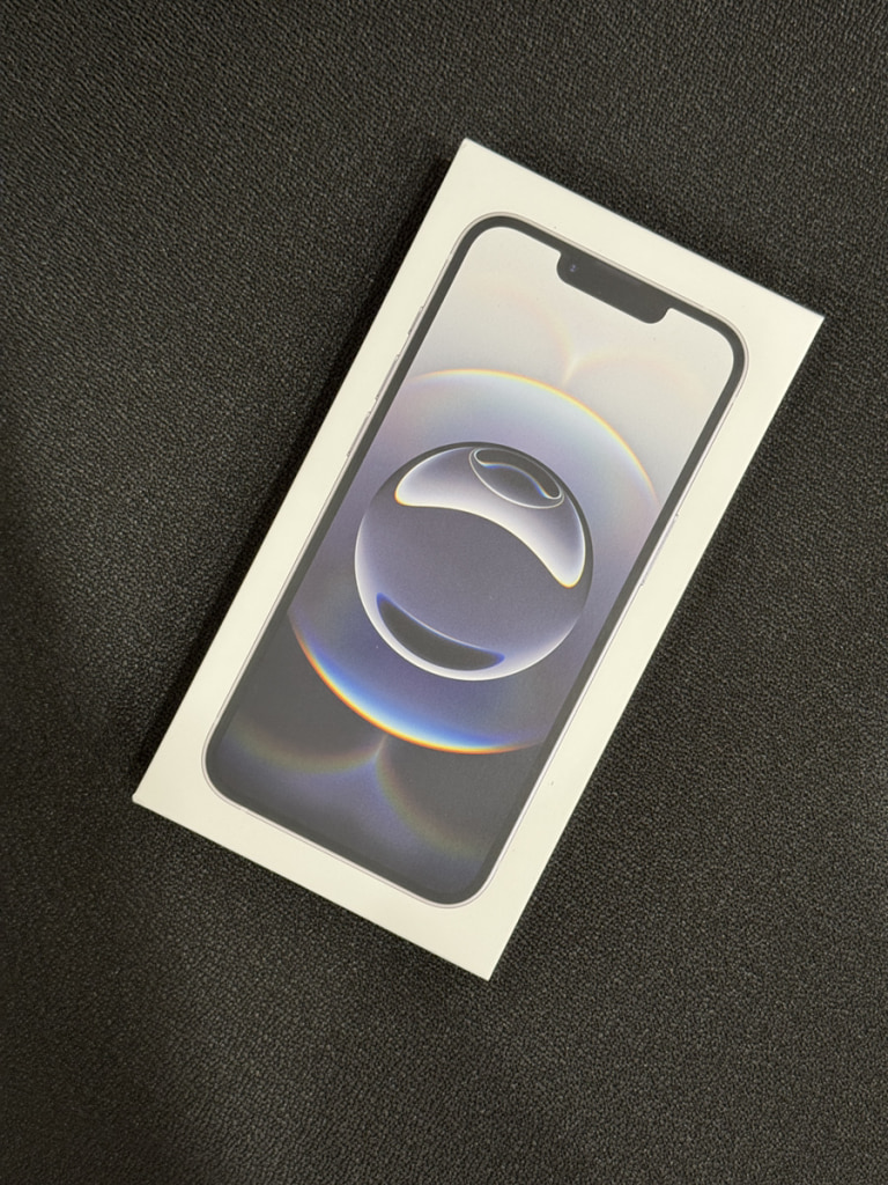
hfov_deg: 30.3
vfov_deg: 39.7
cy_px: 592
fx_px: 1642
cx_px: 444
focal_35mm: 48
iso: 160
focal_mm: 6.76
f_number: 1.78
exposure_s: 1/60
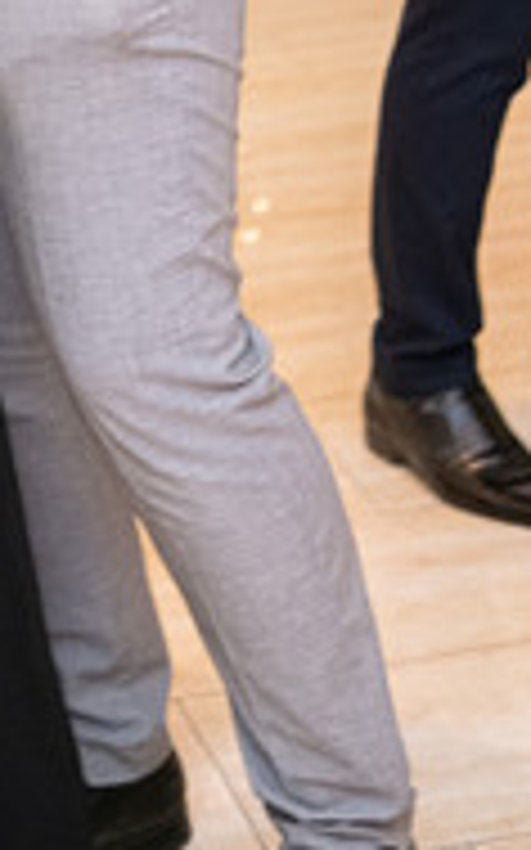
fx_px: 2804
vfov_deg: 15.9
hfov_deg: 10.6
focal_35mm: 121
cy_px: -400
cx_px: -146
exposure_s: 1/125
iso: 1600
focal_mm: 23
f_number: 2
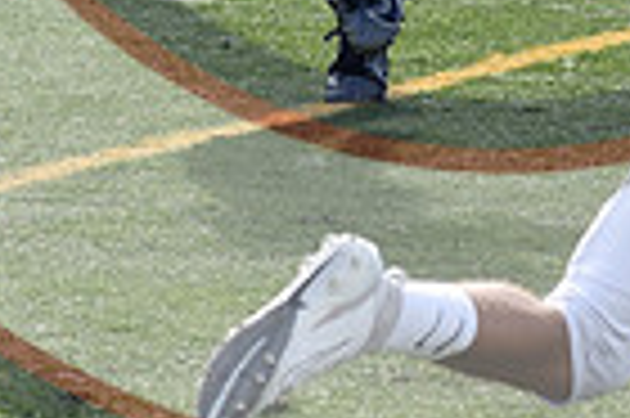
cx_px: 486
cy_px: -317
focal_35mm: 609
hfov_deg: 3.4
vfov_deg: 2.2
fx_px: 10645
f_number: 5.6
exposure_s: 1/1250
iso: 400
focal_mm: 98
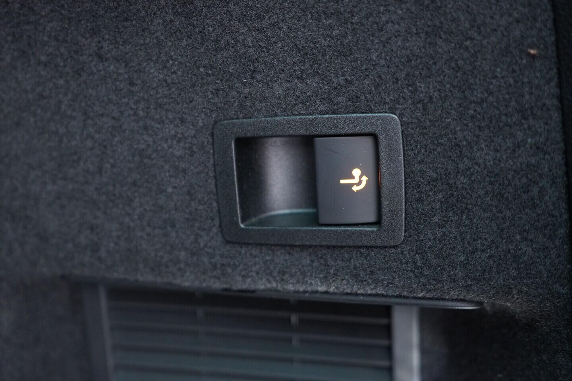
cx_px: 286
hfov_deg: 53.1
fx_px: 572
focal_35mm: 36
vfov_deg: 36.9
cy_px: 190
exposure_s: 1/40
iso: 1600
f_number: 2.8
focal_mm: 24
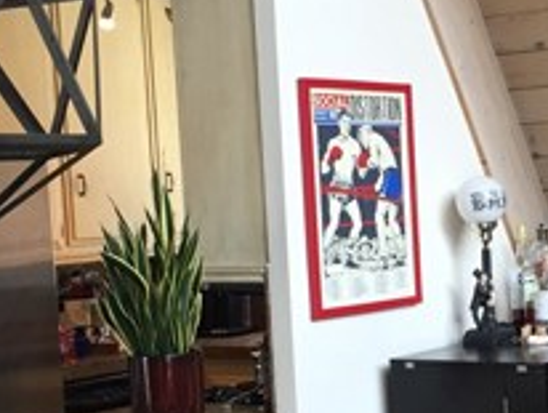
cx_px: 442
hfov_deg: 21.5
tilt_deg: -4.7
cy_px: 322
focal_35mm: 90
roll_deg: +1.7
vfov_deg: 16.3
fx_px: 1426
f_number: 2.2
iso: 32
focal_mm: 4.15
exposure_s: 1/30
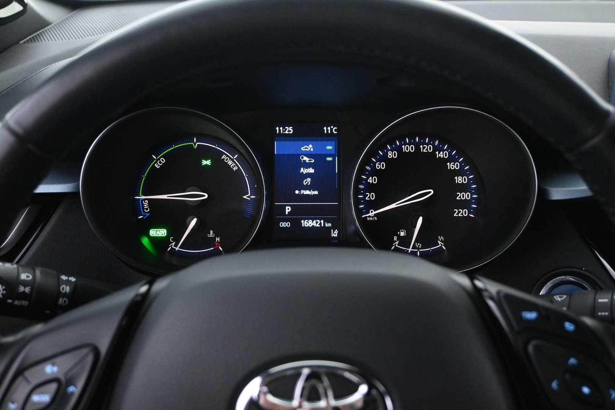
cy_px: 205
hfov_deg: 49.6
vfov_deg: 34.2
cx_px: 308
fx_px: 666
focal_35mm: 39
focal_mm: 26
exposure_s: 1/50
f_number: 4.5
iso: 6400
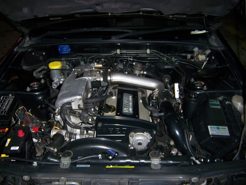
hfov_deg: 51.3
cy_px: 92
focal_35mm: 36
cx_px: 123
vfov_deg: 39.7
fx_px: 256
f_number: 2.8
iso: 100
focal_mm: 6
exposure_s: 1/60
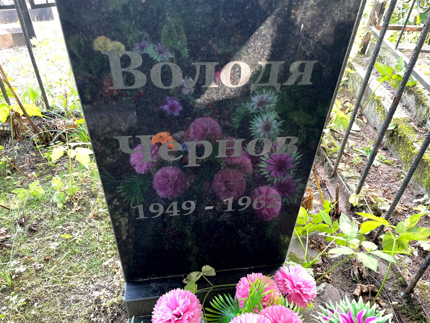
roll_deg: -1.7
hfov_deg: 67.3
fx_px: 323
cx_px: 215
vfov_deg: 53.1
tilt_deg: -40.5
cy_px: 162
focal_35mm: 26
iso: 125
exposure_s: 1/103
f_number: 1.6
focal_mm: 4.2
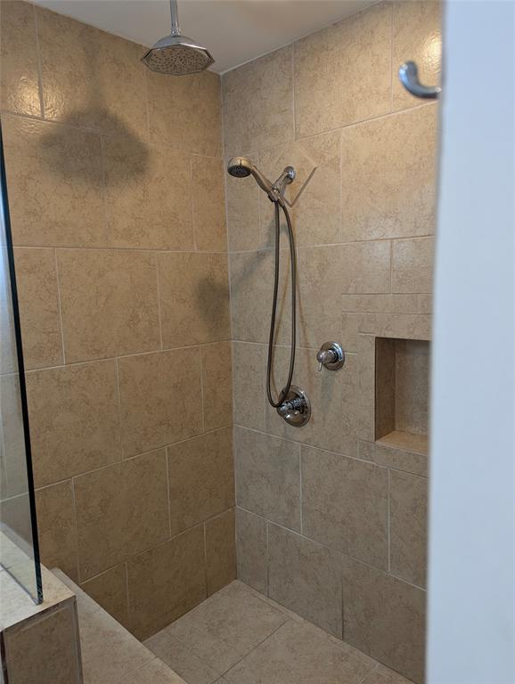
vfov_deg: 71.5
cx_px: 258
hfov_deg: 56.9
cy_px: 342
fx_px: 475
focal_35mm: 24
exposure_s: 1/120
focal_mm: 6.81
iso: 255
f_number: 1.85
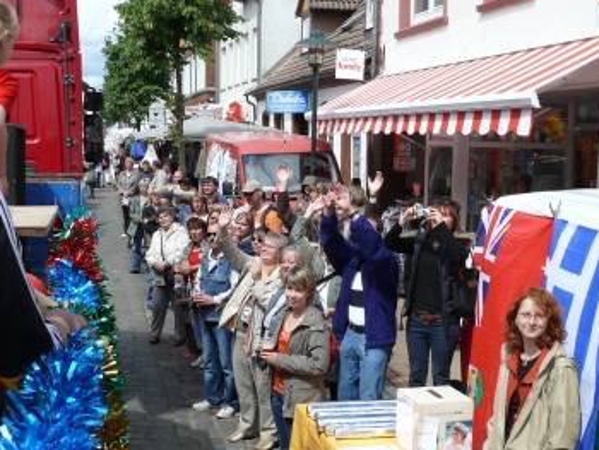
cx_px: 257
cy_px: 252
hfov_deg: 38.1
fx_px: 866
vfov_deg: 29.1
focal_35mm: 50
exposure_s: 1/640
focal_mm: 7.4
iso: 100
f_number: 4
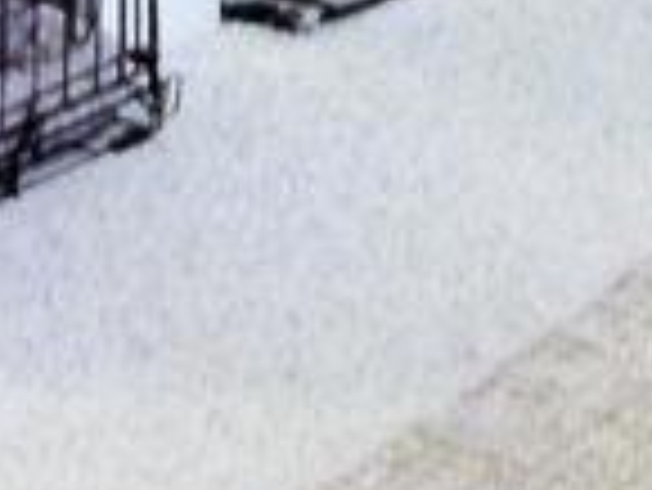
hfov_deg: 8.0
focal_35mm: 247
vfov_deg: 5.6
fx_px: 4656
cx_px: 674
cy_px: -1029
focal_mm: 4.28
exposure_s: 1/20
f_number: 2.4
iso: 250
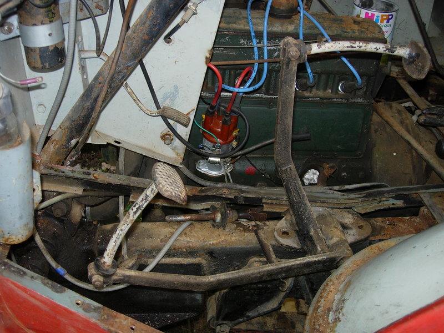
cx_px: 222
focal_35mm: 38
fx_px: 487
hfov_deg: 49.0
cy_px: 166
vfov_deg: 37.7
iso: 79
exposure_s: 1/64
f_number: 2.8
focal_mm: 7.8
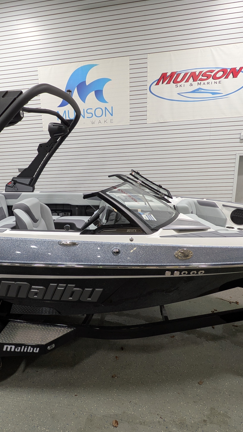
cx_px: 88
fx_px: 241
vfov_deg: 83.8
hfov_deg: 52.9
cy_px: 218
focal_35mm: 21
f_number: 2.2
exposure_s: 1/30
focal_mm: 1.85
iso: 58
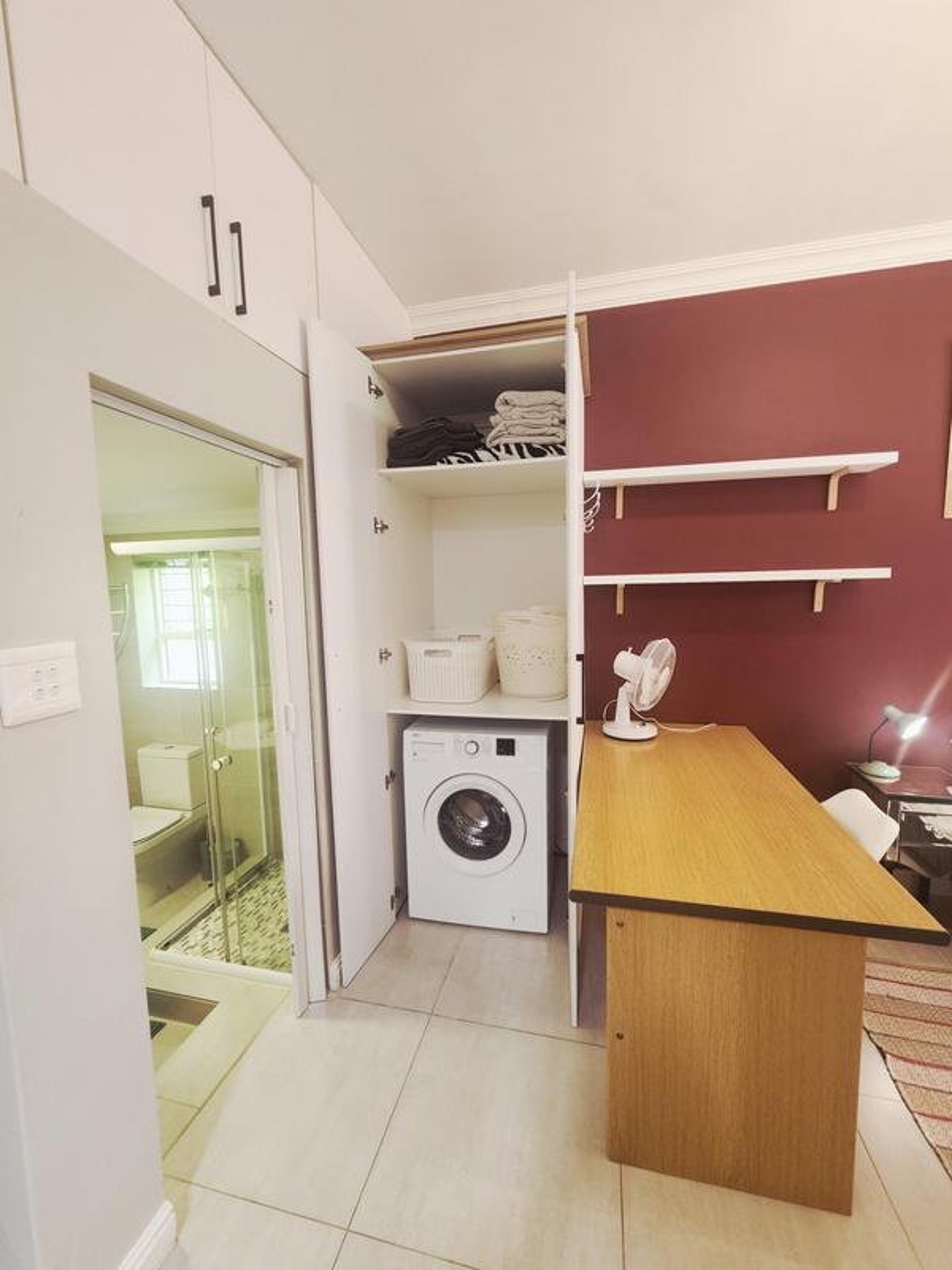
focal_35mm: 13
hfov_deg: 89.9
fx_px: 477
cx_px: 476
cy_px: 635
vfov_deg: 106.2
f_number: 2.2
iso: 160
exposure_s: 1/50
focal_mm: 2.2
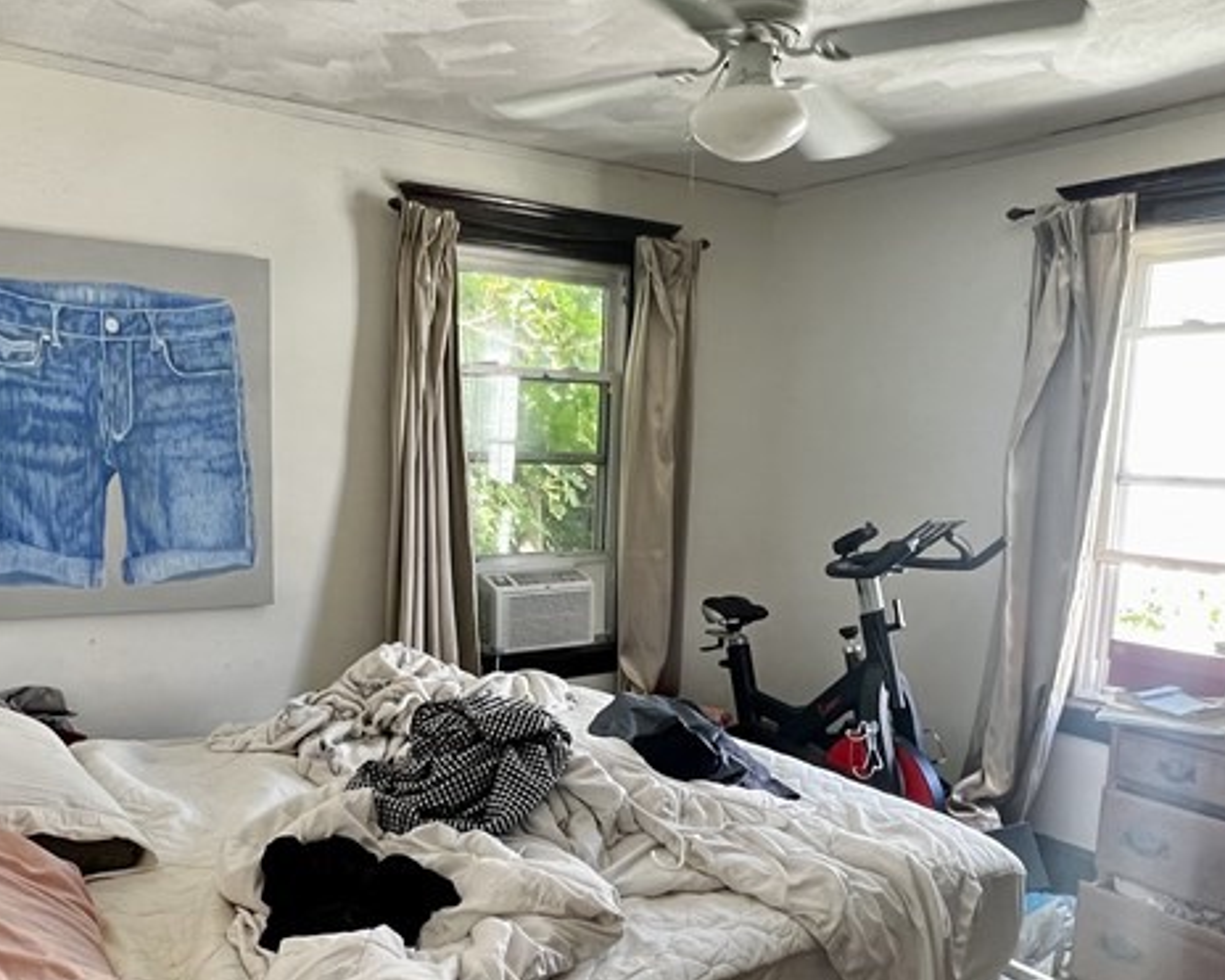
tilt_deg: -8.9
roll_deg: -0.8
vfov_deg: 50.9
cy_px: 621
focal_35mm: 28
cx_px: 549
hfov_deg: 62.1
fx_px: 1015
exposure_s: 1/120
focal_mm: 1.57
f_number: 1.8
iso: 200
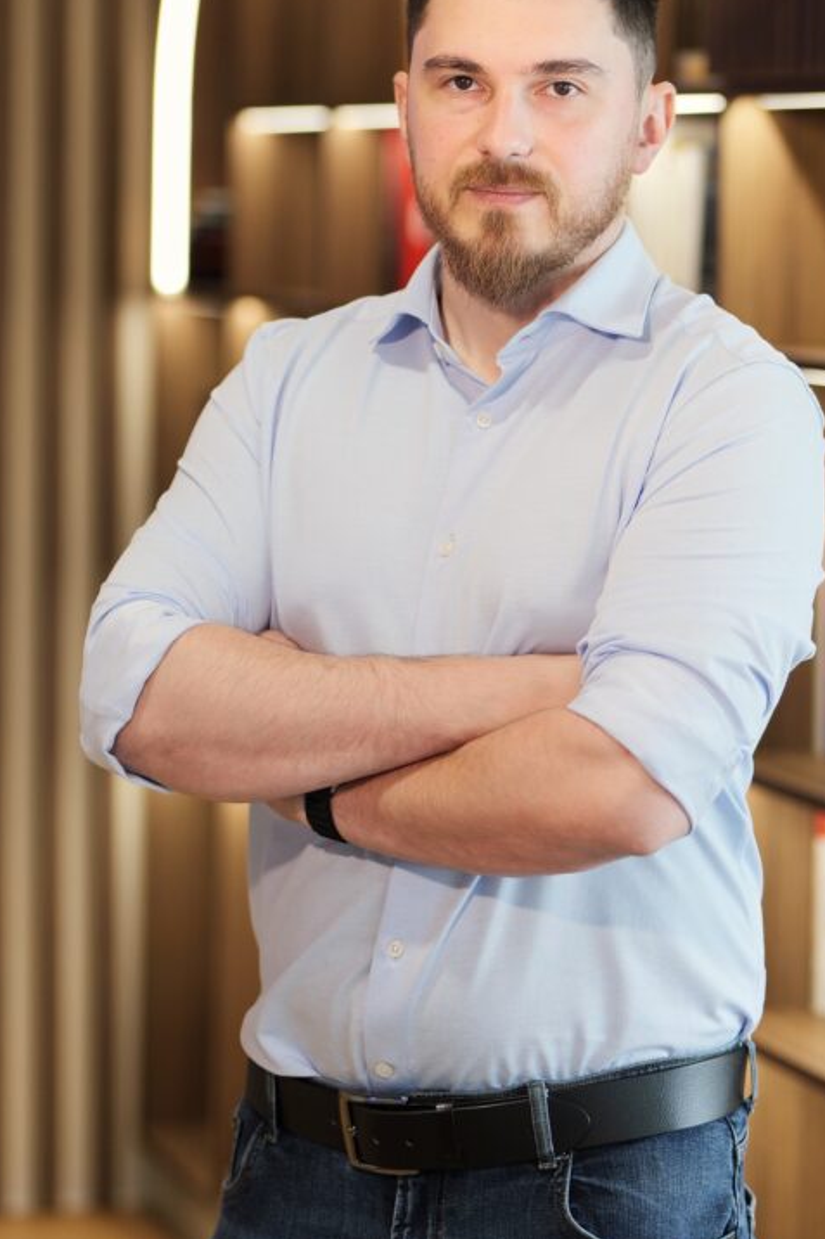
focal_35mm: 124
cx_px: 498
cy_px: 505
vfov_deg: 16.5
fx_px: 4264
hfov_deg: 11.0
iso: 640
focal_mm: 85
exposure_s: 1/250
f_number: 2.2
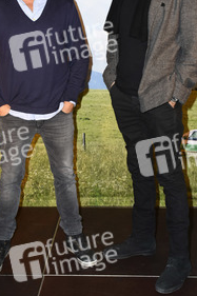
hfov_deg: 23.5
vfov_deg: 34.4
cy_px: 99
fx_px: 474
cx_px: 94
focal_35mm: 58
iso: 640
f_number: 5.6
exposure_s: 1/160
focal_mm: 27
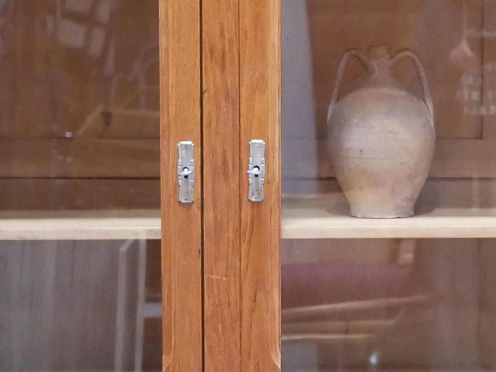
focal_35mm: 152
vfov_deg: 9.8
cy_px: 226
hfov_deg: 12.9
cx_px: 438
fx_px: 2178
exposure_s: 1/60
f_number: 1.7
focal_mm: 20
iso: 2500
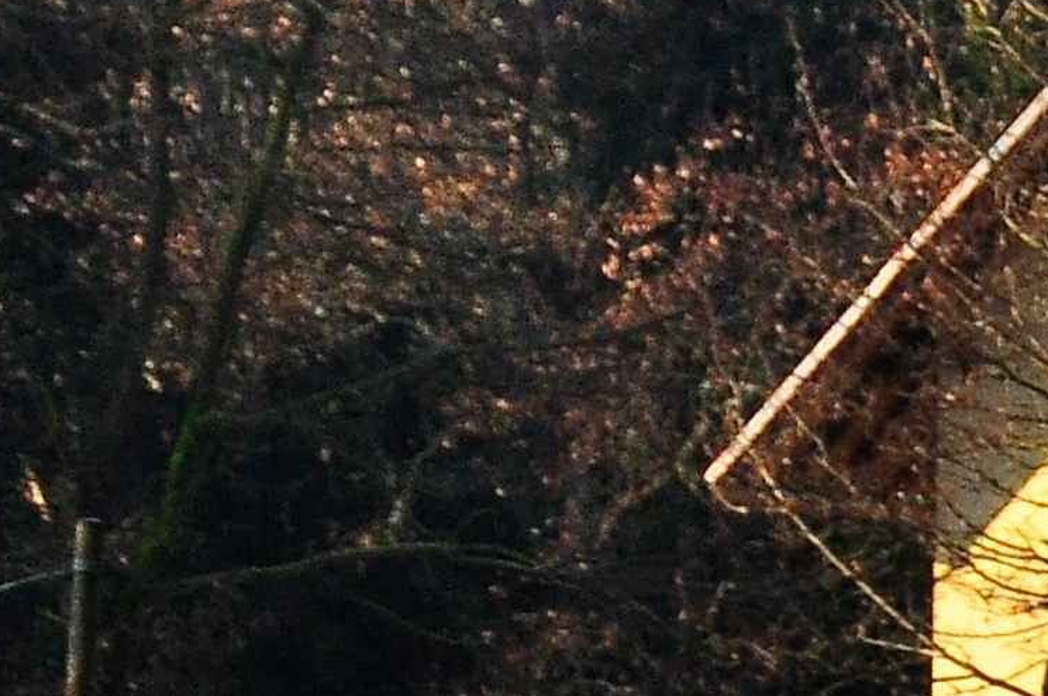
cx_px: 2351
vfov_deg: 2.3
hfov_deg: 3.4
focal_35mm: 605
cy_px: 321
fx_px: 17589
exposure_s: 1/800
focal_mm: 70
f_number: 11
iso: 800
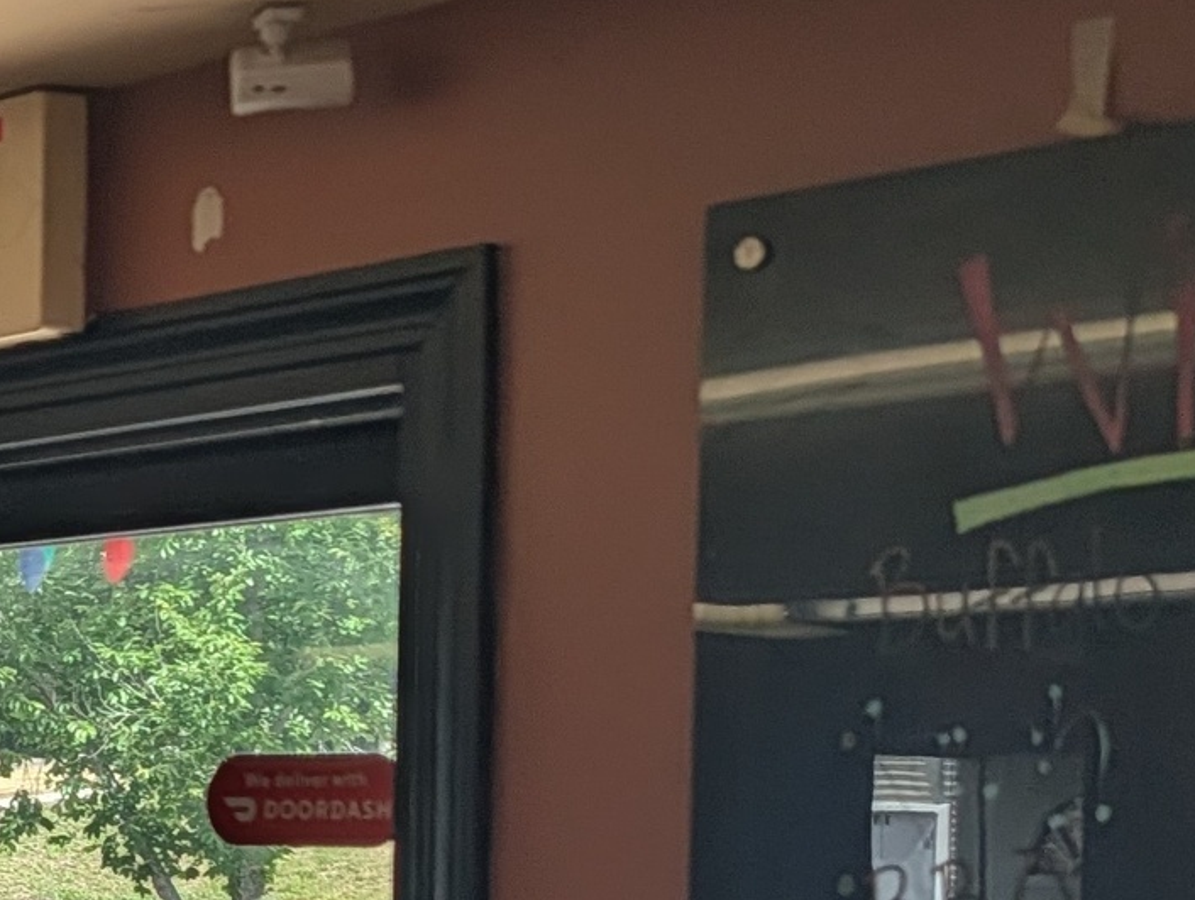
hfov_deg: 14.8
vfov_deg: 14.0
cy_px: 930
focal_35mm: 104
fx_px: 3596
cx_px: -1312
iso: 20
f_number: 1.68
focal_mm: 6.9
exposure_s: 1/493
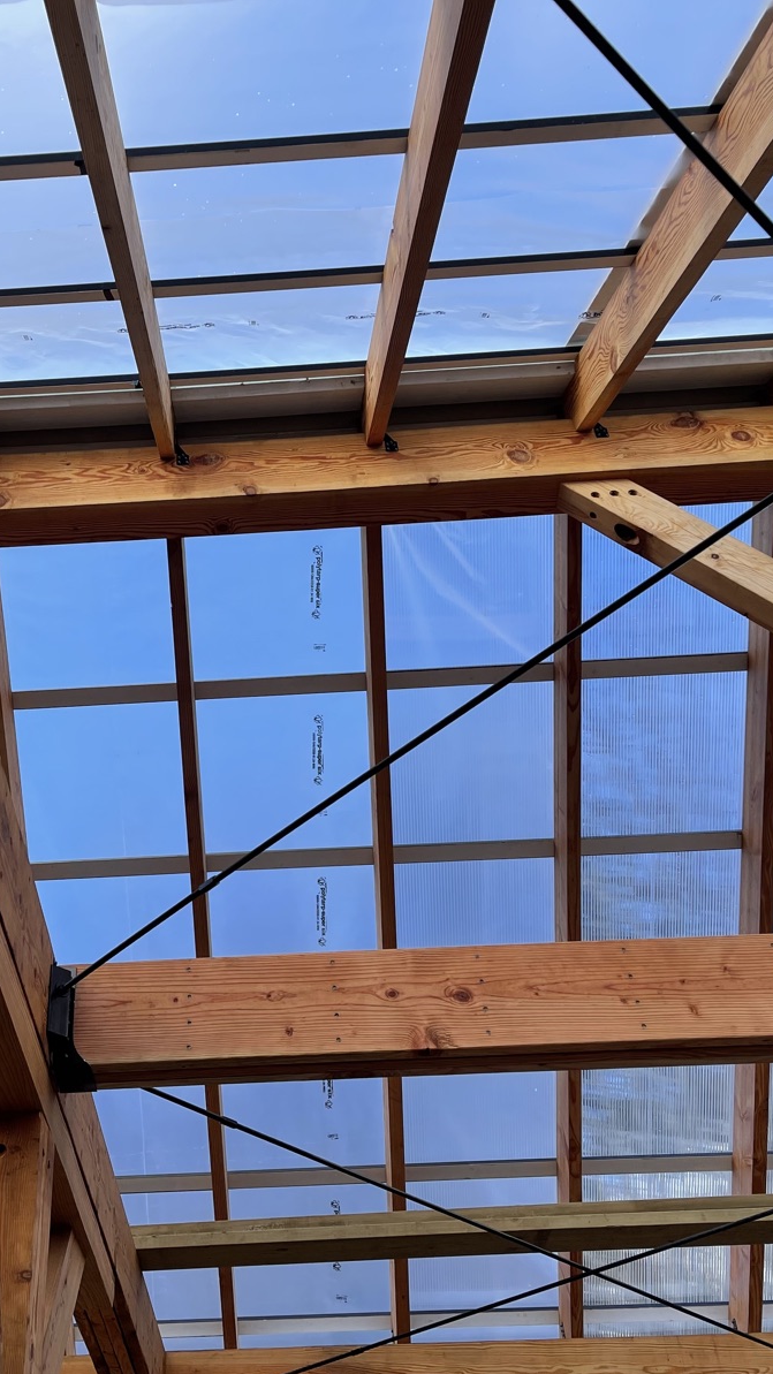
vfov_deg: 52.8
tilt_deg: +41.8
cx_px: 196
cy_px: 690
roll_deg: +0.9
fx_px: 1385
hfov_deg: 30.7
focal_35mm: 38
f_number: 1.6
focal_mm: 5.1
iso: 32
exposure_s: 1/1011
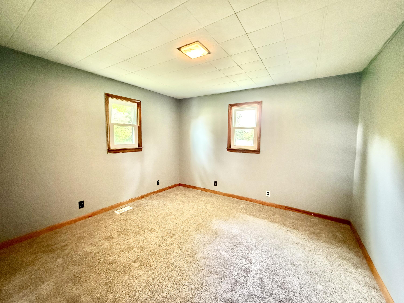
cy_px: 152
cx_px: 202
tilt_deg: -5.6
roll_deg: -1.0
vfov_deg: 85.7
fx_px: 163
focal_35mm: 14
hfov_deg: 102.1
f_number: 2.2
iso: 1250
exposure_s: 1/60
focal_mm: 2.22
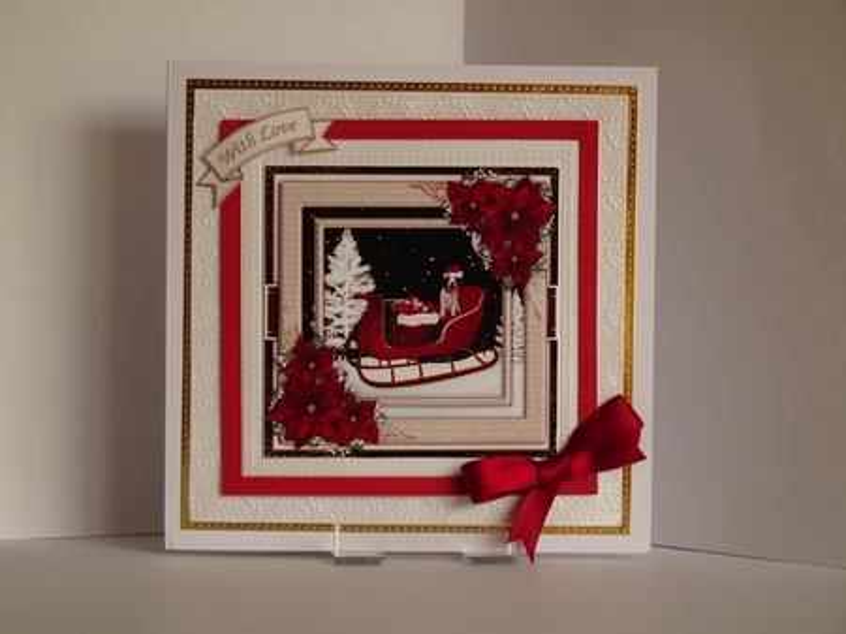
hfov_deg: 16.0
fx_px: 3004
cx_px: 423
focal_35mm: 123
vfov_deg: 12.0
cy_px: 317
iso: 125
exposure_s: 1/125
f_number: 5.6
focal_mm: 20.96
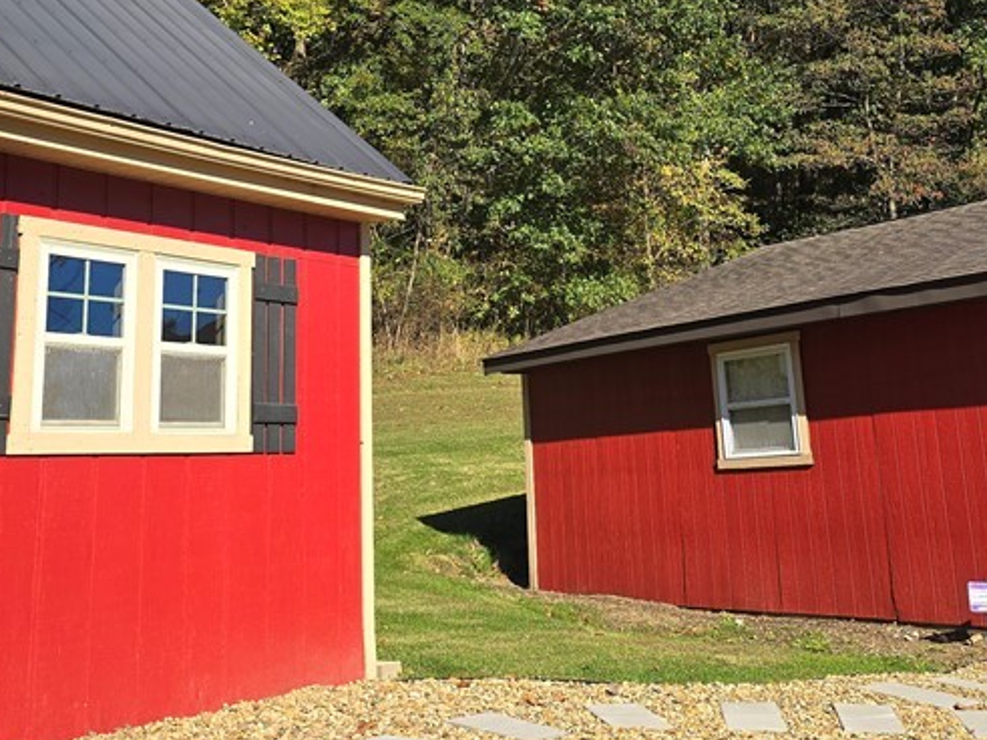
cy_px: 147
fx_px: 1368
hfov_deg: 39.7
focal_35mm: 48
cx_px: 517
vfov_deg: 29.6
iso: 12
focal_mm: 6.3
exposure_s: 1/488
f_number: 1.7
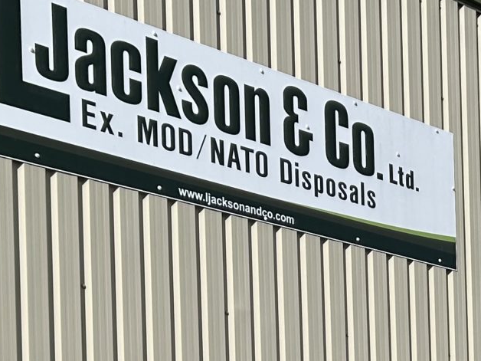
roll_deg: +1.2
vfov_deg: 13.0
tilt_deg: +1.6
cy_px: 589
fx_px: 1473
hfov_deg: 17.7
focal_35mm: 106
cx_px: 578
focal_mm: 5.7
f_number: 1.5
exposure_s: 1/6211
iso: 50
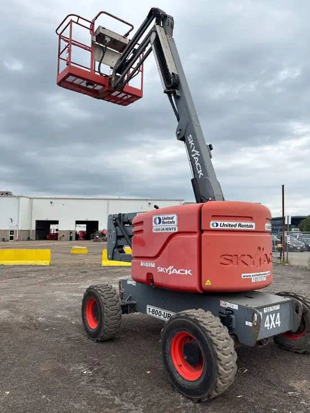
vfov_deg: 67.3
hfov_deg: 53.1
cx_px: 155
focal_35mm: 26
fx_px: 310
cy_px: 206
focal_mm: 5.96
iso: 50
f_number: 1.6
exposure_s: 1/2398
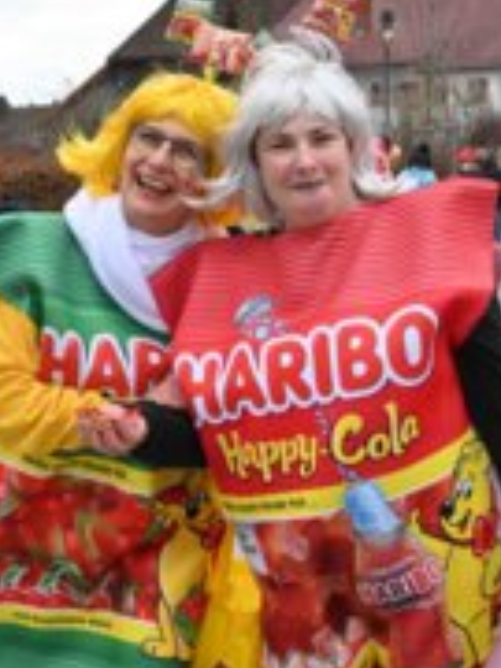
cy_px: 423
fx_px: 1563
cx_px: 167
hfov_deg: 18.2
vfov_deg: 24.1
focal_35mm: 81
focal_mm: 38
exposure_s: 1/500
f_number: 11
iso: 2500
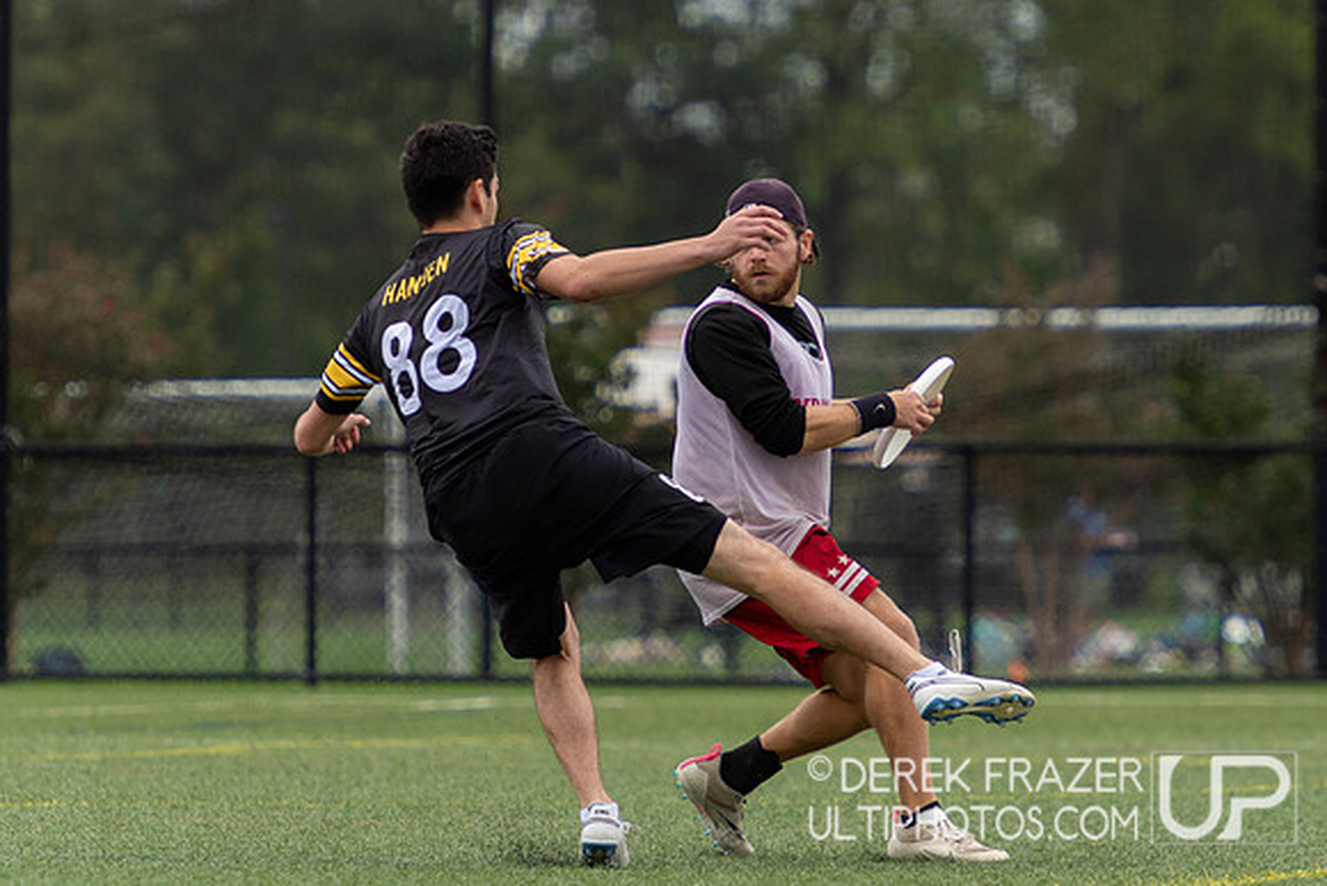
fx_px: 18430
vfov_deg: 2.8
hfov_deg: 4.1
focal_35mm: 500
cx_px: 807
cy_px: 337
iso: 900
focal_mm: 330
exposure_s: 1/1600
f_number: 5.6
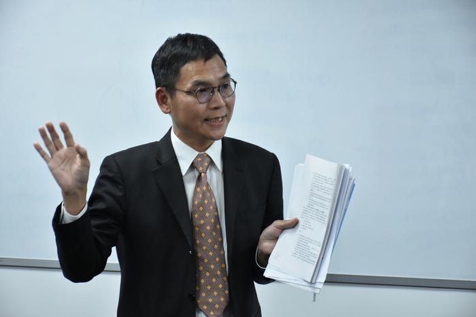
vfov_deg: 13.0
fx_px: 1389
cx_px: 238
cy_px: 158
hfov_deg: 19.5
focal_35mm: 105
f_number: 5
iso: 2000
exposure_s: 1/125
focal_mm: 70
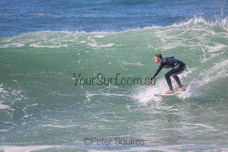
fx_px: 5068
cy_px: 76
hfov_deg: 2.6
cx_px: 114
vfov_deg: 1.7
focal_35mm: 800
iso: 1400
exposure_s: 1/2000
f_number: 11
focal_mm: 800
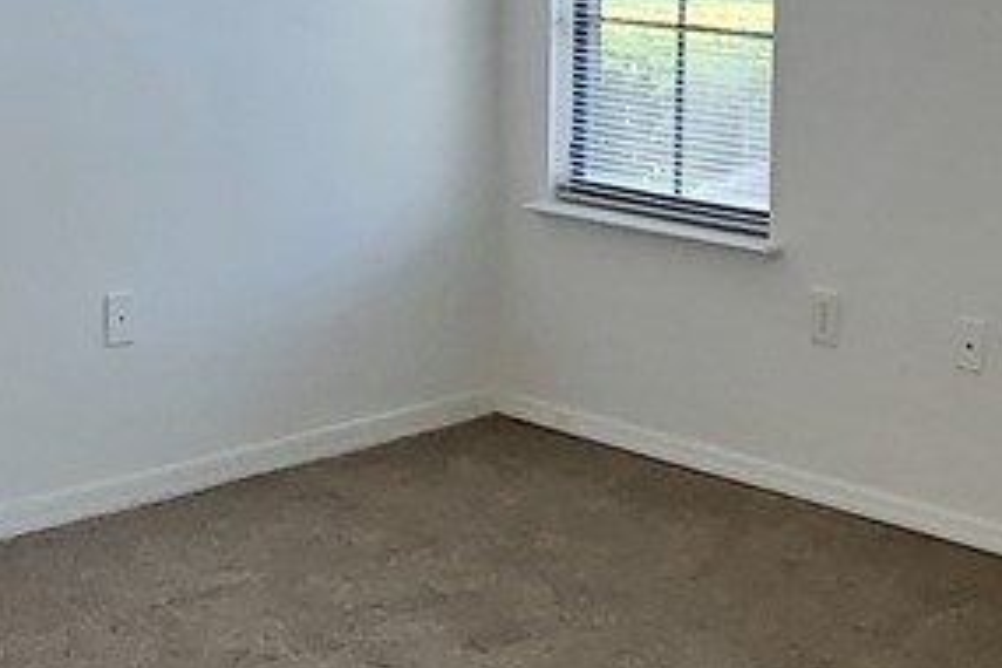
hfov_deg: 26.6
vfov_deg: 17.9
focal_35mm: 76
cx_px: 555
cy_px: 179
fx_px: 2115
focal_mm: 1.8
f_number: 2.2
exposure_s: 1/59
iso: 320
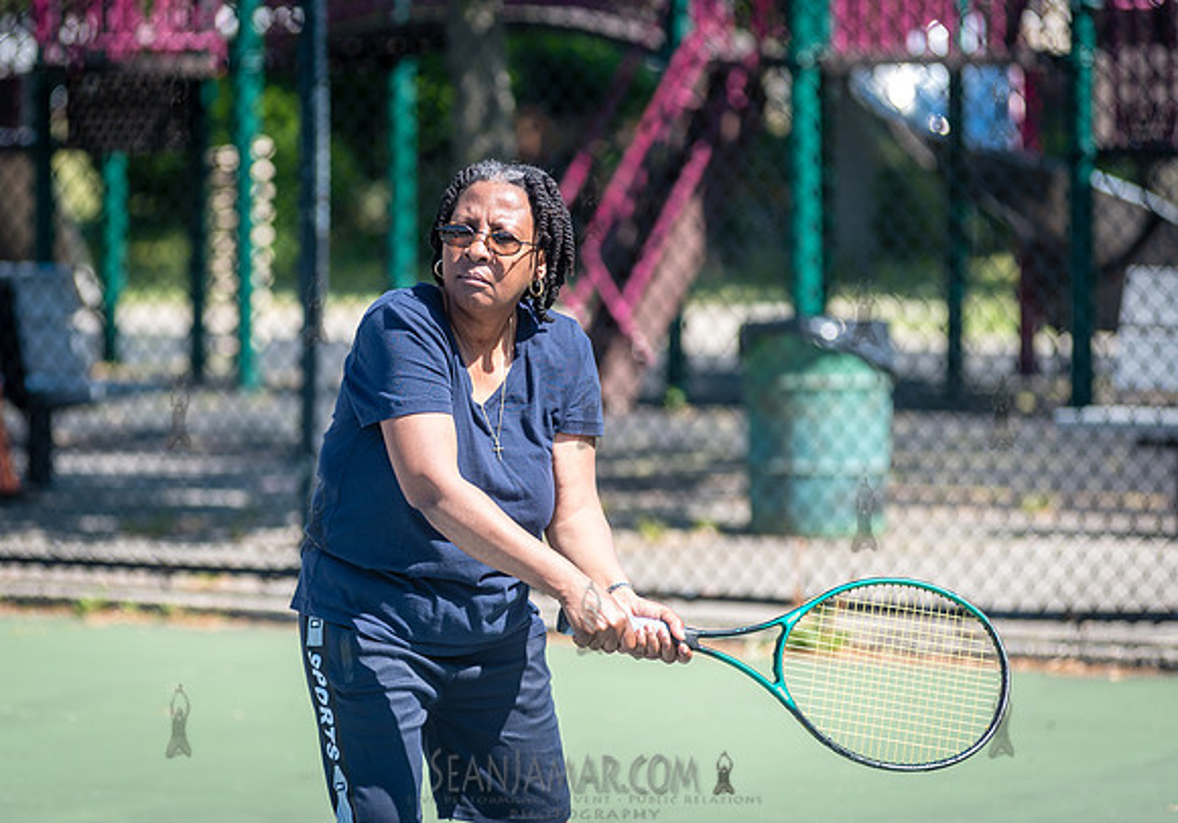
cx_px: 478
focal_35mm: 182
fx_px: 6028
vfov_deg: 7.8
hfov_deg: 11.2
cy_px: 356
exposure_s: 1/1000
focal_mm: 155
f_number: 3.5
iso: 200
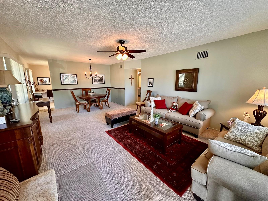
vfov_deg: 85.7
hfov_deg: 102.1
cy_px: 100
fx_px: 108
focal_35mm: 14
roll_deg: -0.5
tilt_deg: -10.4
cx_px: 134
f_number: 2.2
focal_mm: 2.22
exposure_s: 1/60
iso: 250
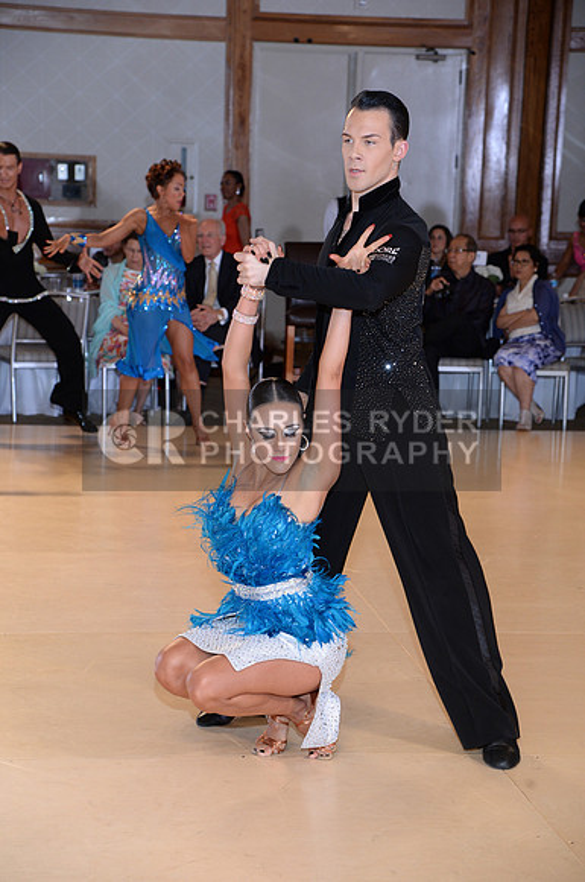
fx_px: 2078
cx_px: 292
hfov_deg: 16.0
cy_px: 441
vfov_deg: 23.9
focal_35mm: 85
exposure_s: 1/250
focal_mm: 85
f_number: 5.6
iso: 1250
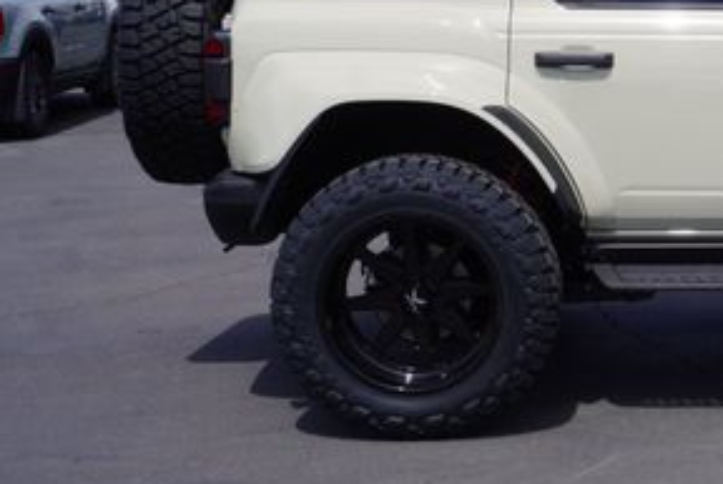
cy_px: 148
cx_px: 801
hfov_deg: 19.5
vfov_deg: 13.7
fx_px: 2011
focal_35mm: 100
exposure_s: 1/160
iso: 100
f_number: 11
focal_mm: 30
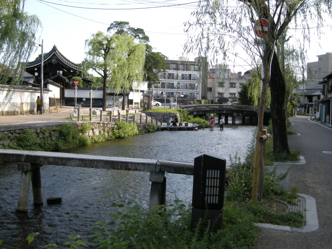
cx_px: 166
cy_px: 124
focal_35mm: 35
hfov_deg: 52.6
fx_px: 336
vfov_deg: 40.7
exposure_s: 1/271
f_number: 2.7
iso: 64
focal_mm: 7.5
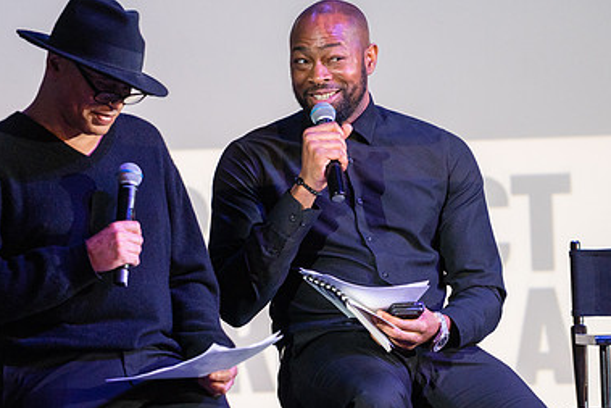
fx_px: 5874
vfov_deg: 4.0
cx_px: 205
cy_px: 235
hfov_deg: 6.0
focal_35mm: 346
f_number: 4
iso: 1600
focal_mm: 200
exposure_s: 1/250
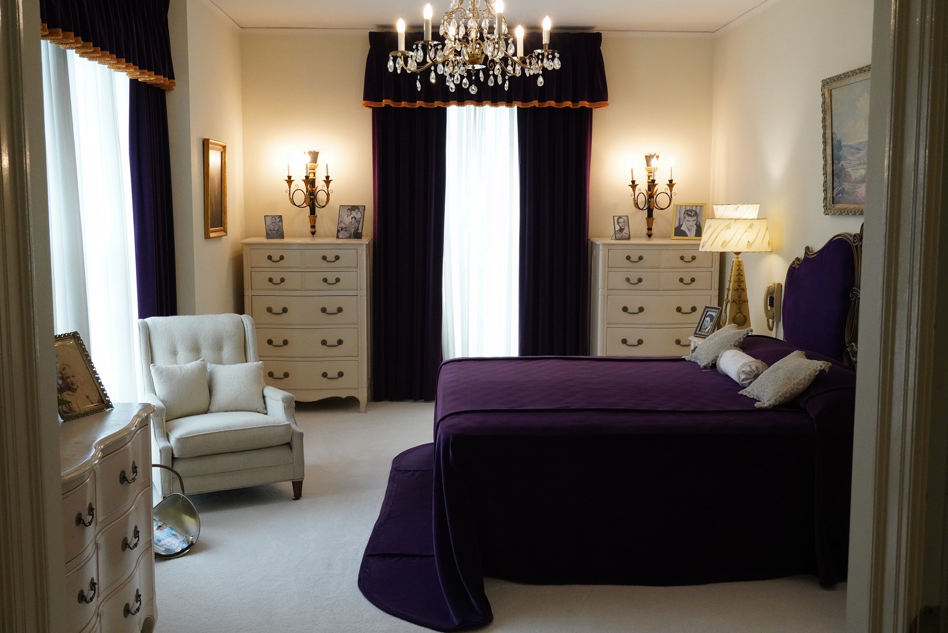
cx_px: 474
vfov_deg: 35.1
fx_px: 1001
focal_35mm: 38
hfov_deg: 50.7
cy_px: 316
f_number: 13
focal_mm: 38
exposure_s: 1/100
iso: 6400
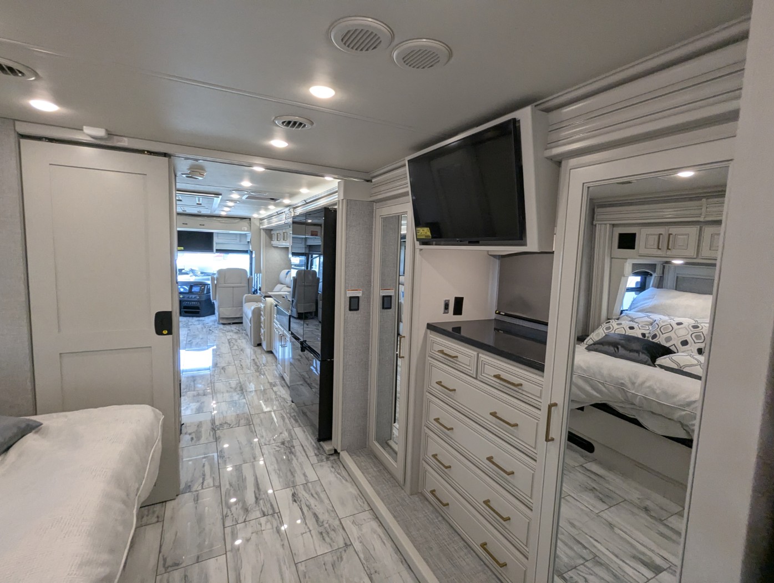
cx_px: 387
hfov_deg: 94.4
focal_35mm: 16
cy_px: 292
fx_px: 358
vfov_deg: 78.2
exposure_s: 1/166
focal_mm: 2.35
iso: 290
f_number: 2.2
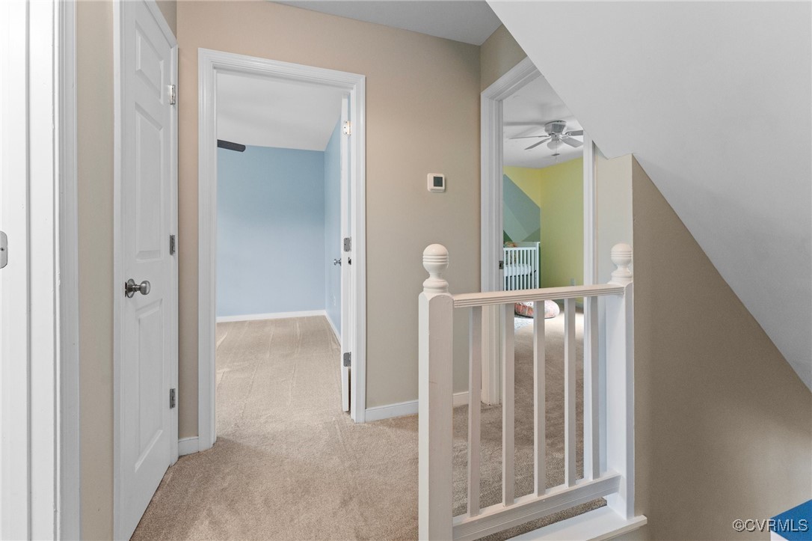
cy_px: 270
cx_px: 406
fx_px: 316
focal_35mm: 14
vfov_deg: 81.2
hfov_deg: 104.3
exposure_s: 1/20
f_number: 7.1
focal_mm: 14
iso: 1000
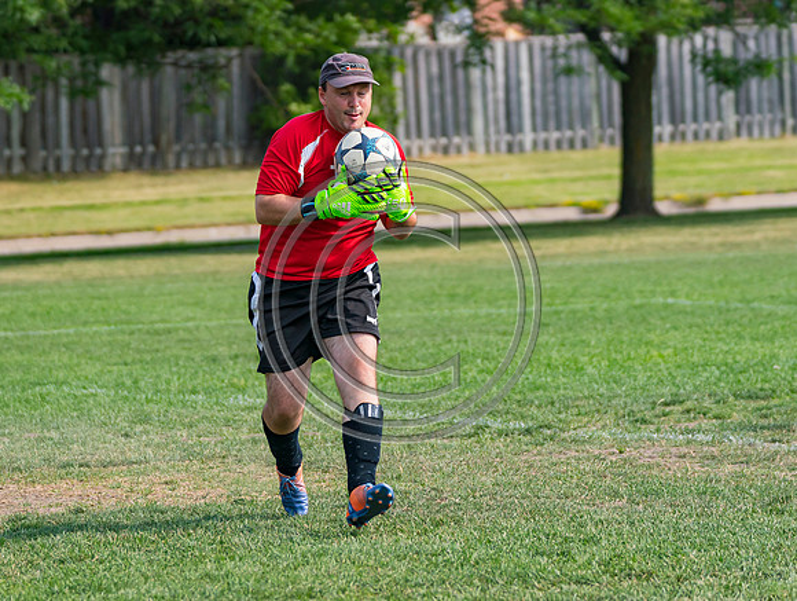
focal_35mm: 218
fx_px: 5028
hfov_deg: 9.1
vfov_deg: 6.8
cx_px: 288
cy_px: 304
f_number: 2.8
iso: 400
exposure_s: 1/4000
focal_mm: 106
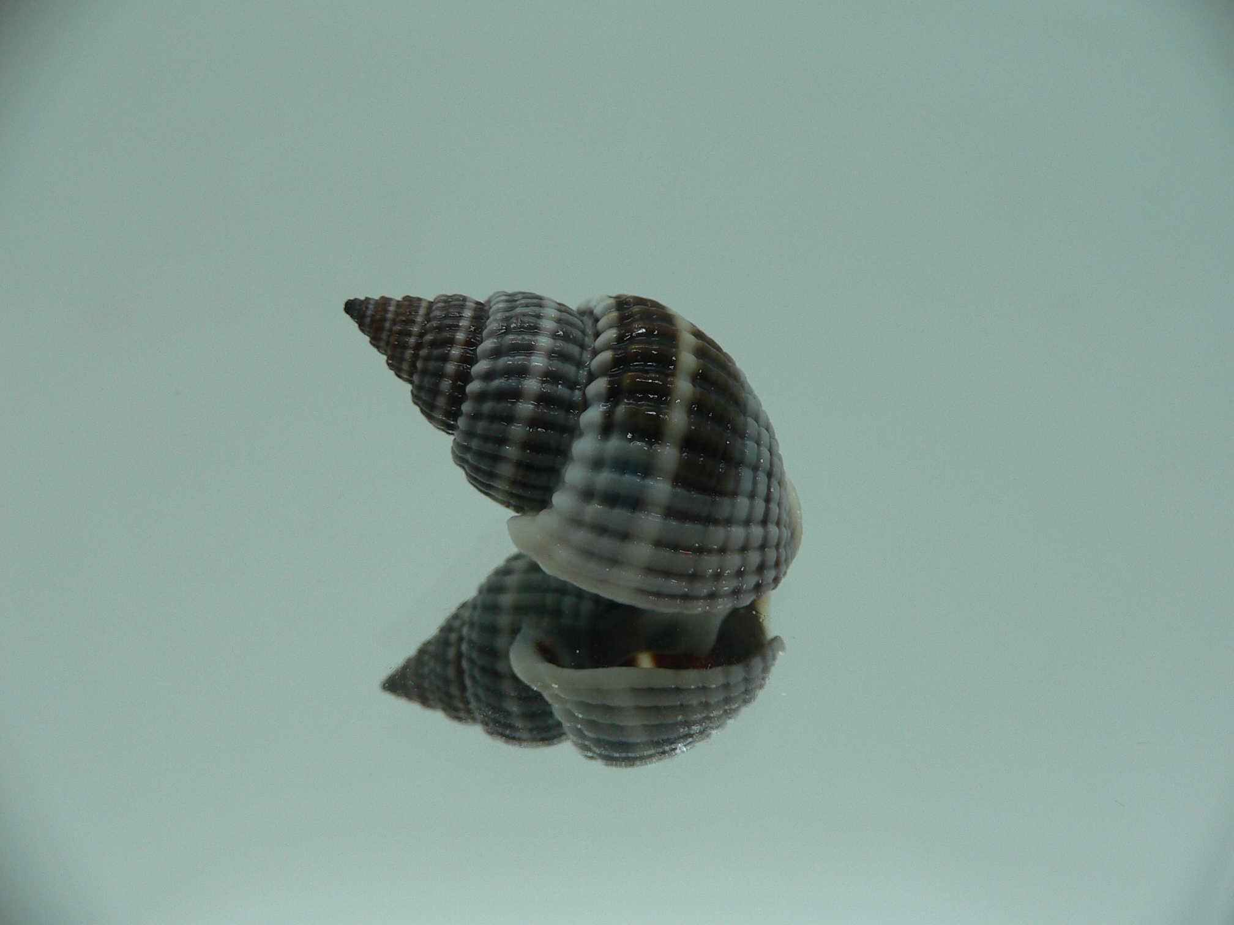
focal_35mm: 35
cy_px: 462
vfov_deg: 40.7
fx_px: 1248
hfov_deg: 52.6
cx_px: 617
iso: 80
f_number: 2.8
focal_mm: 4.6
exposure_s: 1/60
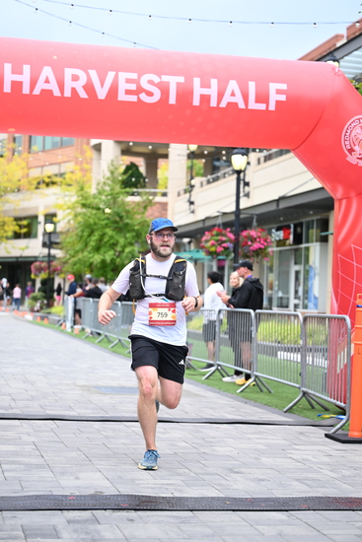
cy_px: 271
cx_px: 181
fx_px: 1055
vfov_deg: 28.8
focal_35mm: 70
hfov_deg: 19.5
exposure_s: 1/2000
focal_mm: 70
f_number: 2.8
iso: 1000
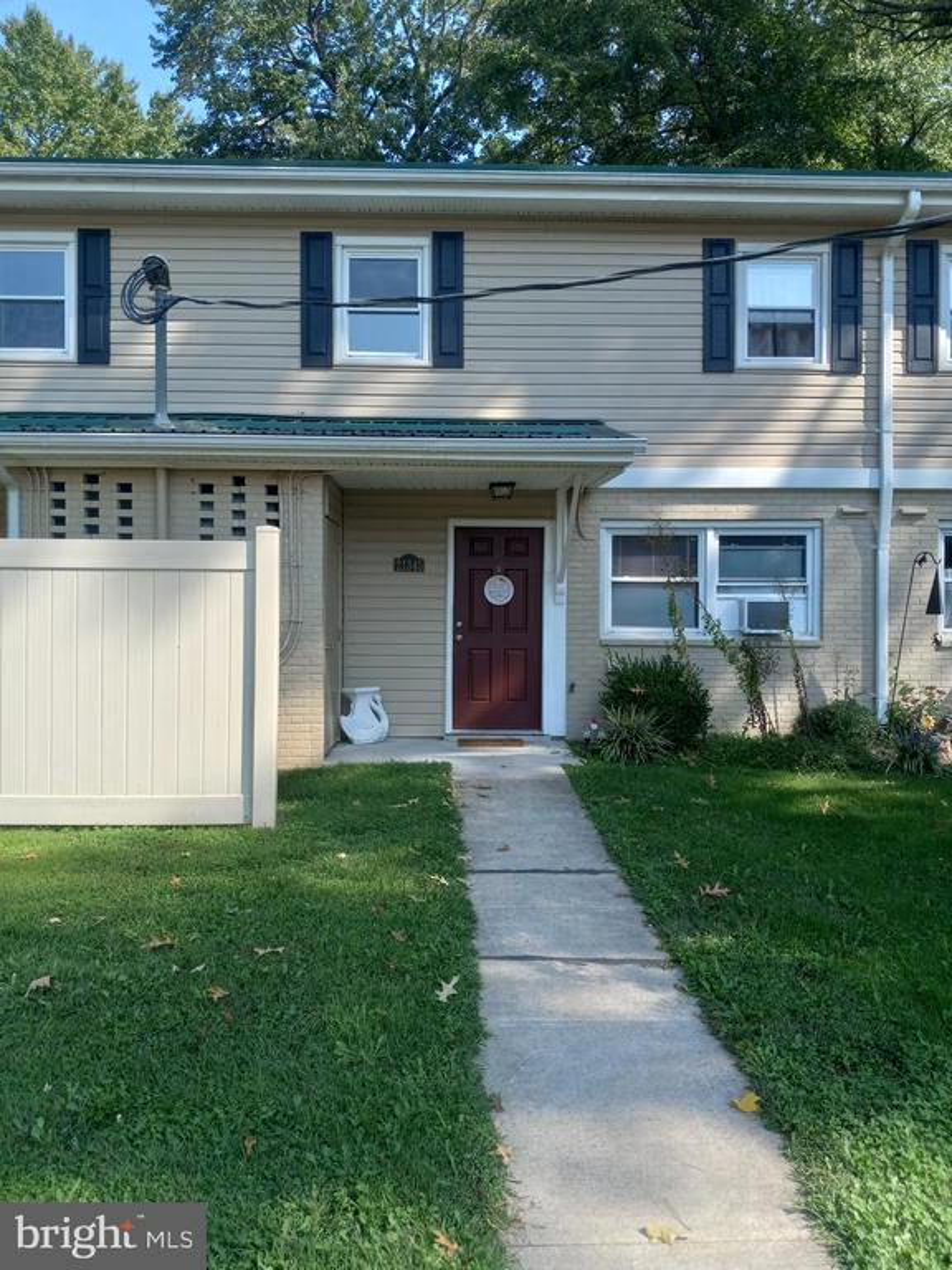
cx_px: 476
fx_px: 990
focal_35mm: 27
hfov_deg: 51.4
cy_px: 635
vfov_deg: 65.3
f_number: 1.8
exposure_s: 1/669
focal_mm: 3.94
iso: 40
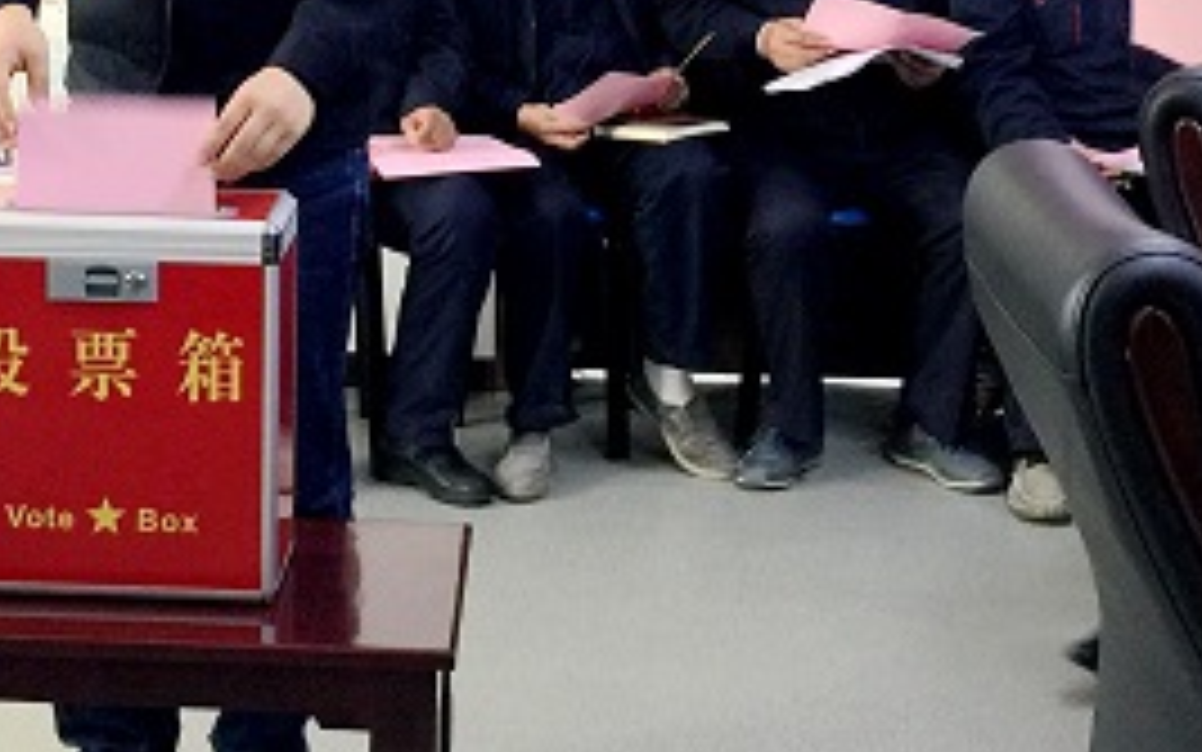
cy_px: -14
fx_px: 3014
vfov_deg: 14.0
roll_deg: -1.5
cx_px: 351
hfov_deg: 22.4
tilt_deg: -6.6
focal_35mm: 92
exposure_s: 1/17
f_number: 2.2
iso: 50
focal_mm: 4.15
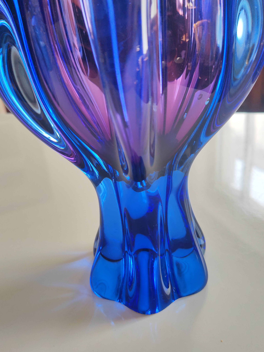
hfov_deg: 36.8
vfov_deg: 47.9
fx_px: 397
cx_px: 132
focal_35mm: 39
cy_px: 176
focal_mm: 5.53
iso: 50
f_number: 1.8
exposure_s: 1/160
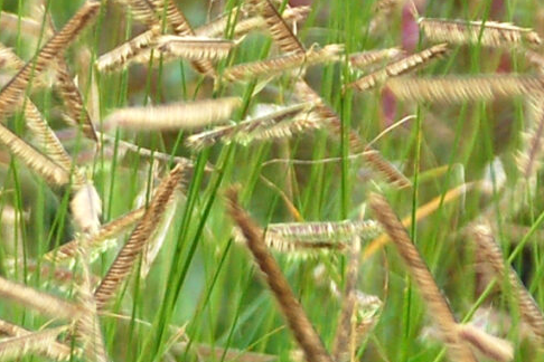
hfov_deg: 3.4
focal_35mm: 592
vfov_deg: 2.3
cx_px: -826
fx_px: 8939
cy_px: 87
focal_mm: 75
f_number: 5.6
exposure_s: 1/500
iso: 250
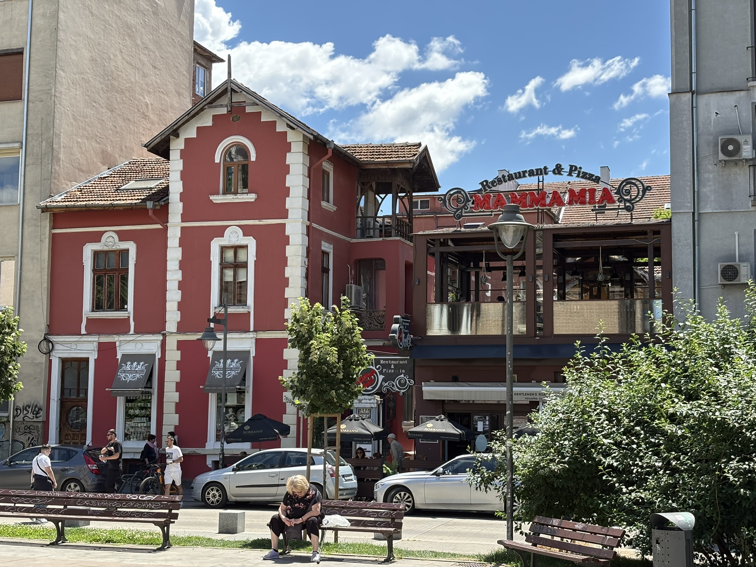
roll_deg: -0.1
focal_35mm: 52
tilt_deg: +5.7
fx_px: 1136
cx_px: 378
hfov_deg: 36.8
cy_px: 284
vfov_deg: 28.0
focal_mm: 5.96
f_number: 1.6
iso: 50
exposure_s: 1/933
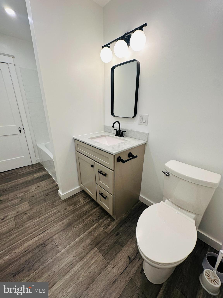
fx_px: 120
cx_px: 112
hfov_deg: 85.7
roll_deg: -0.4
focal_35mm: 14
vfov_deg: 102.1
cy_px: 149
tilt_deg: -19.6
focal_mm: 2.22
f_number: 2.2
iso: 125
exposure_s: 1/120
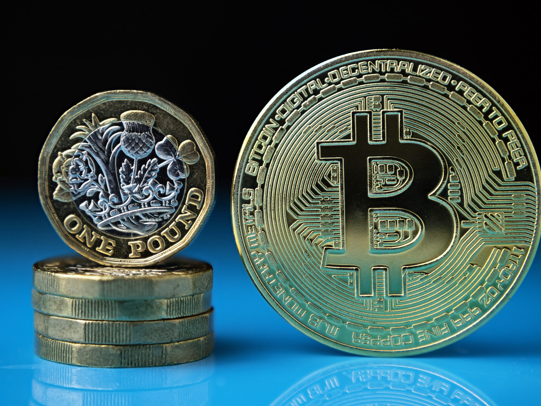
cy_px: 202
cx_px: 261
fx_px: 1282
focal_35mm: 82
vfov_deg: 18.0
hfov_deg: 23.8
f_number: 2.5
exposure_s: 1/170
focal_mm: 50
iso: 160
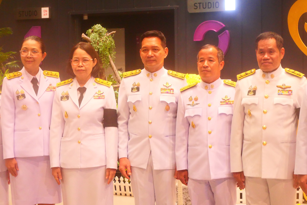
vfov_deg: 13.6
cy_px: 102
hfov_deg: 20.2
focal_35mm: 101
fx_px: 862
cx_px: 154
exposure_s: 1/30
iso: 3200
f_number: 6.3
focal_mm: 49
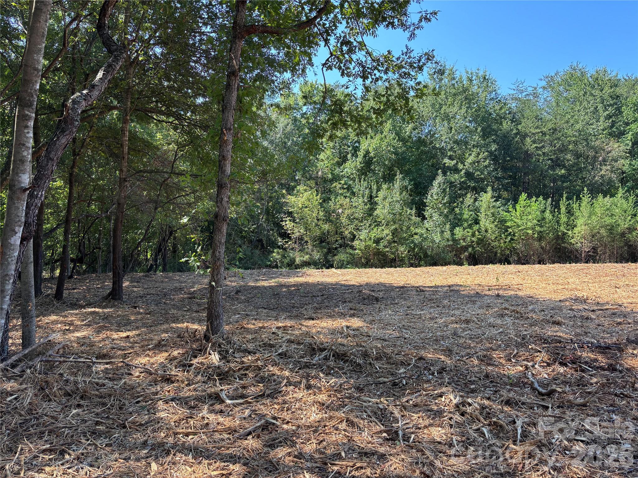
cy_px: 239
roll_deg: -0.4
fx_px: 479
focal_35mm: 26
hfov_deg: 67.3
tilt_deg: -1.8
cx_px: 319
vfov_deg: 53.1
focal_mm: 5.96
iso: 50
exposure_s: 1/380
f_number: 1.6
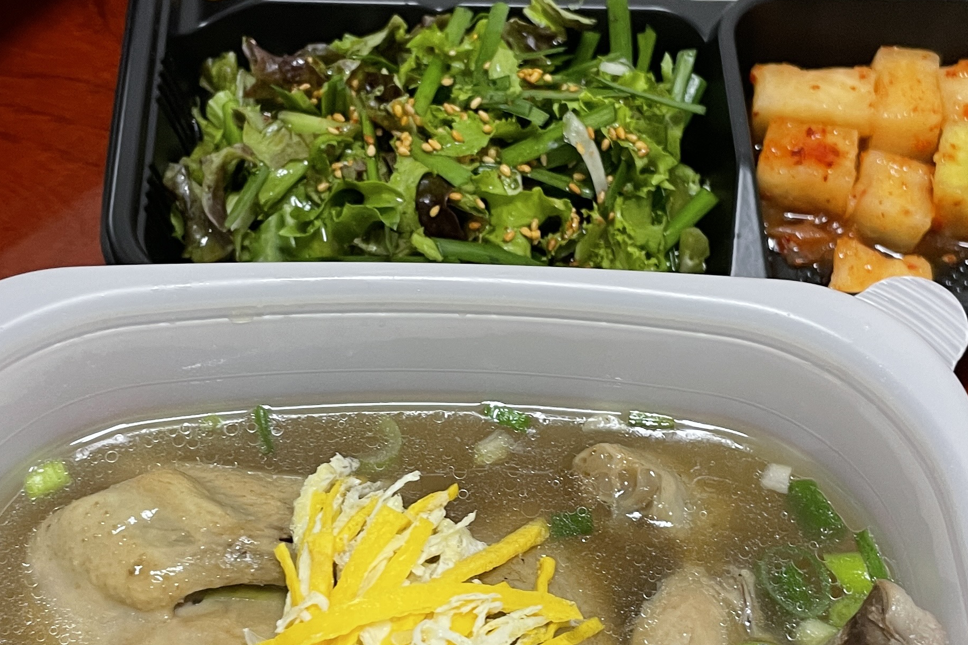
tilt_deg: -55.8
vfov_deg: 22.6
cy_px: 366
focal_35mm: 60
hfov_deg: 33.4
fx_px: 1613
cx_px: 483
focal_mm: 4.2
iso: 100
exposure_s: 1/60
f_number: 1.6
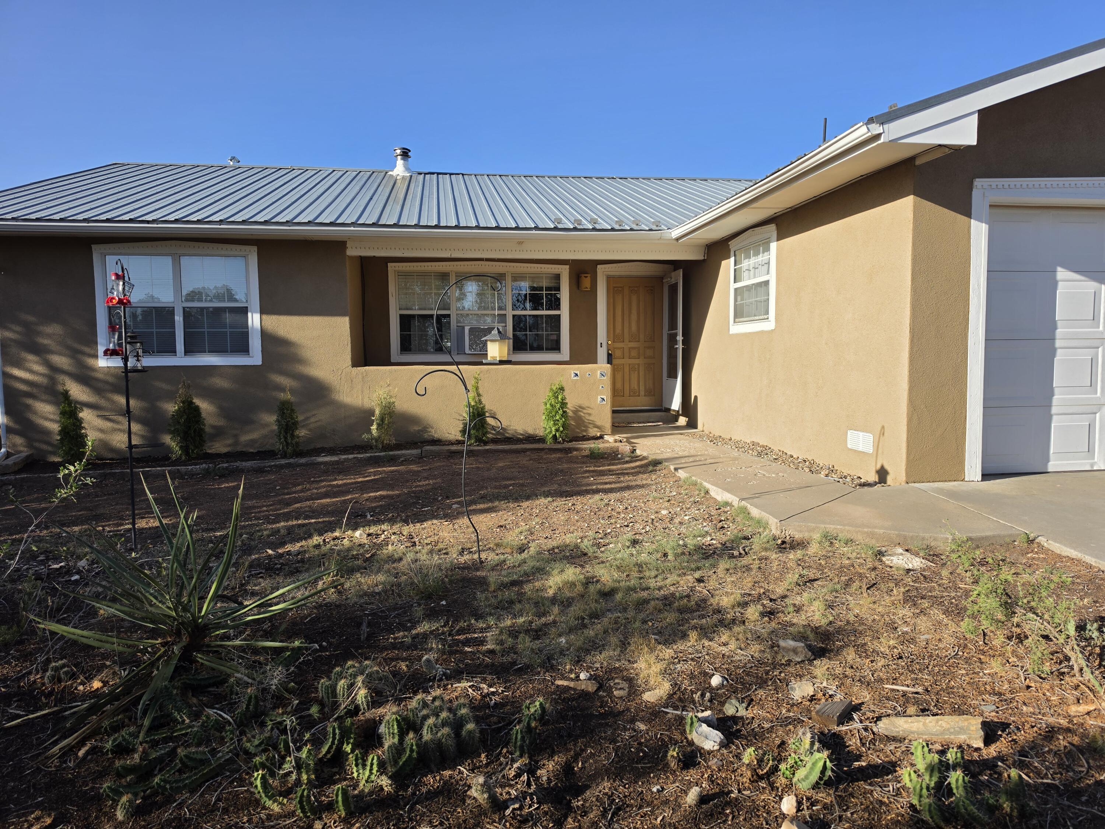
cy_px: 414
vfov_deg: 58.9
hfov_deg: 73.9
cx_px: 552
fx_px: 734
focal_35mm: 23
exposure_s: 1/4055
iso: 64
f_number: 1.4
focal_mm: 6.5
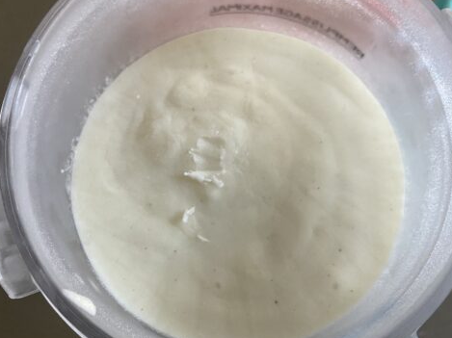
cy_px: 191
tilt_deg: -78.7
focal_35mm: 37
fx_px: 483
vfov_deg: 38.6
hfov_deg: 50.2
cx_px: 216
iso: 500
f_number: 1.8
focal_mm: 4.25
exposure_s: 1/51
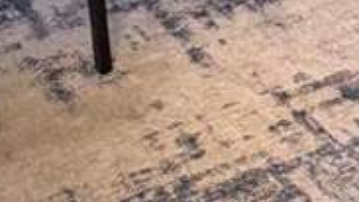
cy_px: -247
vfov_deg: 7.6
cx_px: 284
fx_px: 1447
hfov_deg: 14.1
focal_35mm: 152
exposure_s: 1/60
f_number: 1.78
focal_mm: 6.76
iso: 400
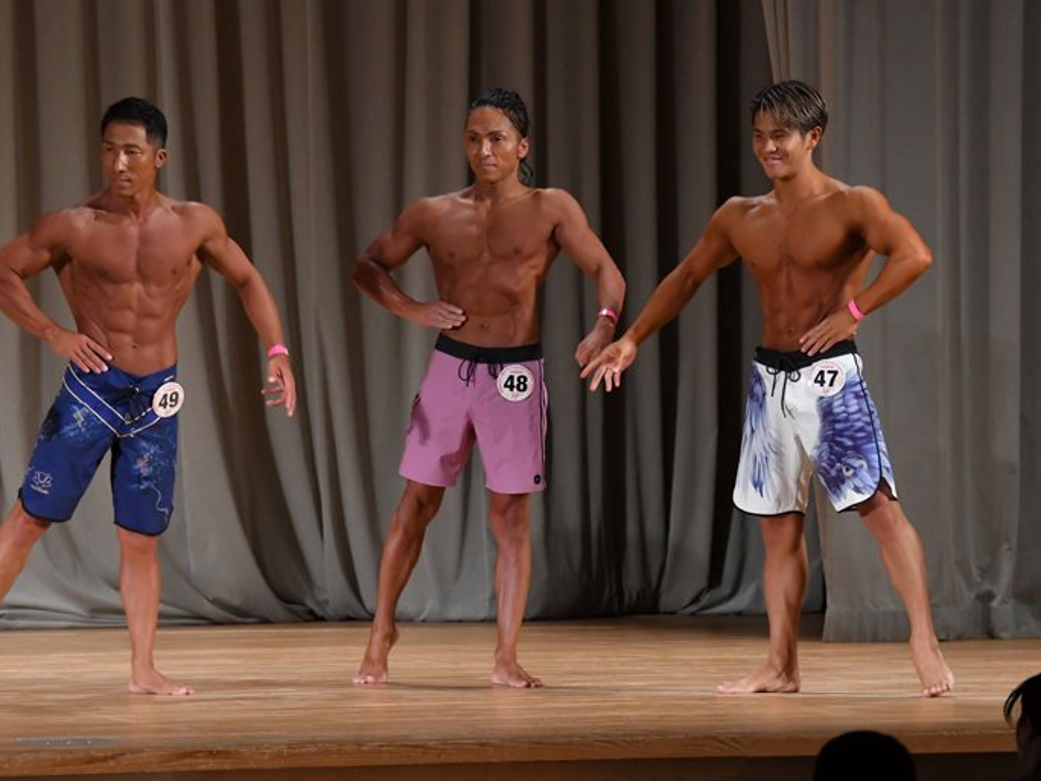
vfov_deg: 6.1
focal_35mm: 245
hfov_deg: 8.1
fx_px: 7368
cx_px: 488
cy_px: 391
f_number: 5.6
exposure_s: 1/400
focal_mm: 150
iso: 3200
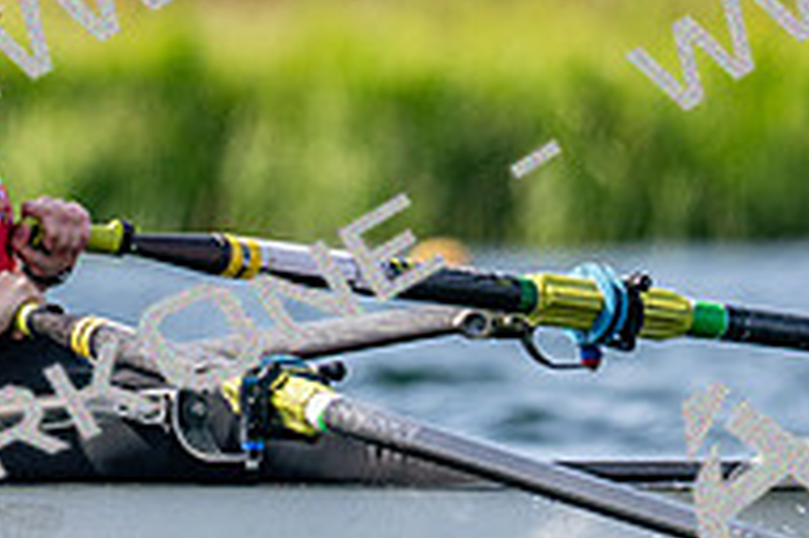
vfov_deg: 0.8
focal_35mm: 1826
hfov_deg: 1.1
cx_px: 318
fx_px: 40998
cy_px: 182
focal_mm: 400
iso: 250
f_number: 4.5
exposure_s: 1/2500
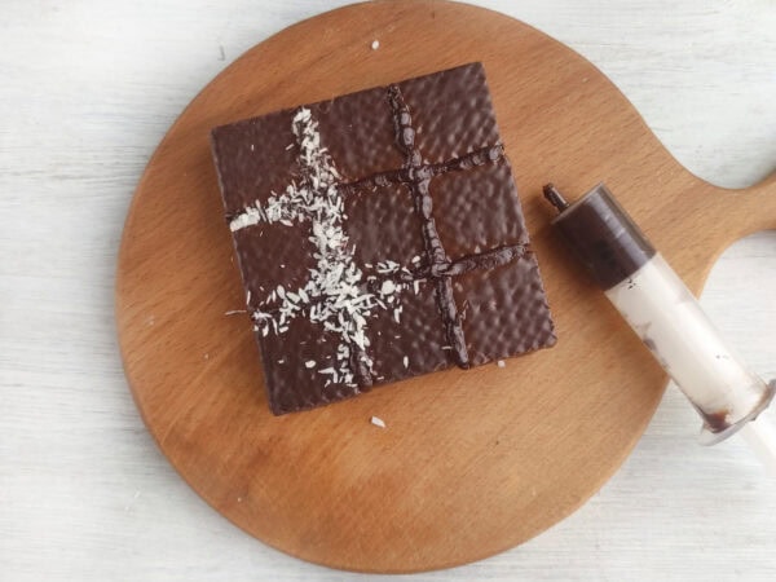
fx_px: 560
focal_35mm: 25
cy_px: 291
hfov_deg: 69.4
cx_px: 388
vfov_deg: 54.9
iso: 61
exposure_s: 1/120
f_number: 1.9
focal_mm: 5.4
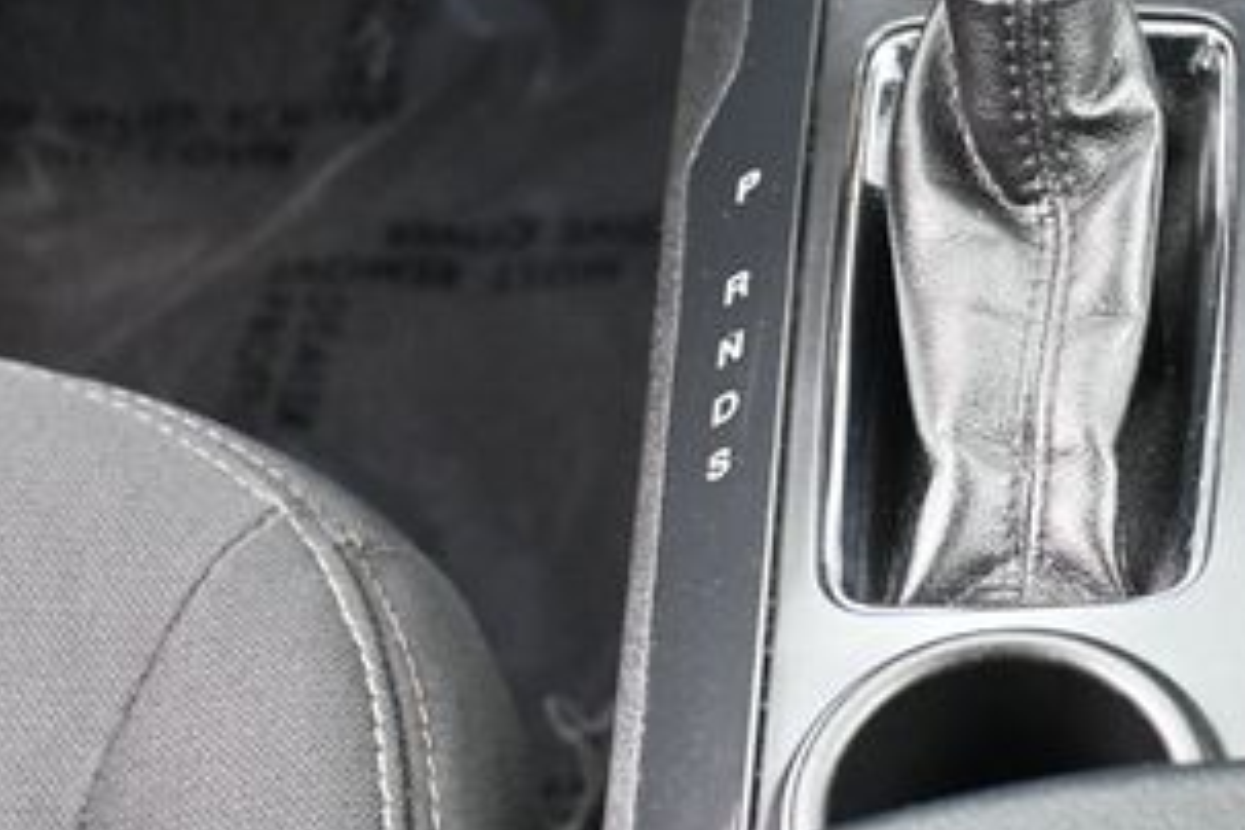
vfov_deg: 14.0
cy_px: 41
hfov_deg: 20.5
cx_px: 1241
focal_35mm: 97
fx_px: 3340
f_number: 4.8
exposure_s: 1/125
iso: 2500
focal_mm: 30.5
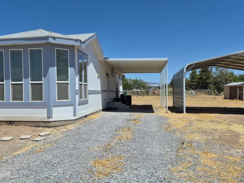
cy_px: 93
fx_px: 211
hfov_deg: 59.6
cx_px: 101
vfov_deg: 46.8
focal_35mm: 30
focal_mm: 5.4
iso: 64
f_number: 1.8
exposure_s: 1/7696
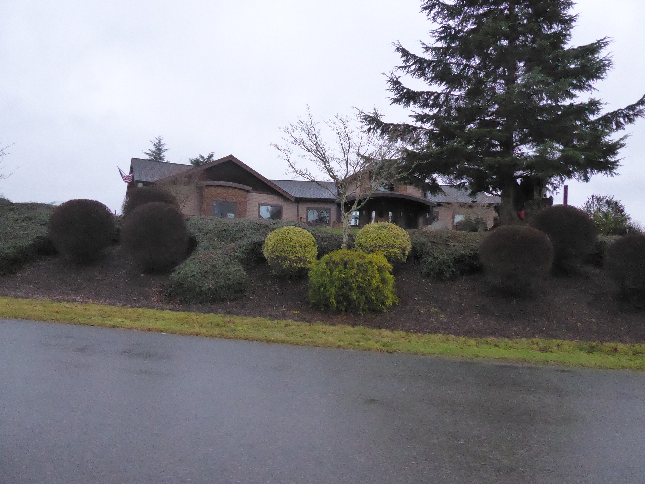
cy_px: 242
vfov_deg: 54.9
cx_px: 322
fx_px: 466
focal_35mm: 25
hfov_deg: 69.4
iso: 1600
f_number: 3.3
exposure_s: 1/200
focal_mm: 4.3
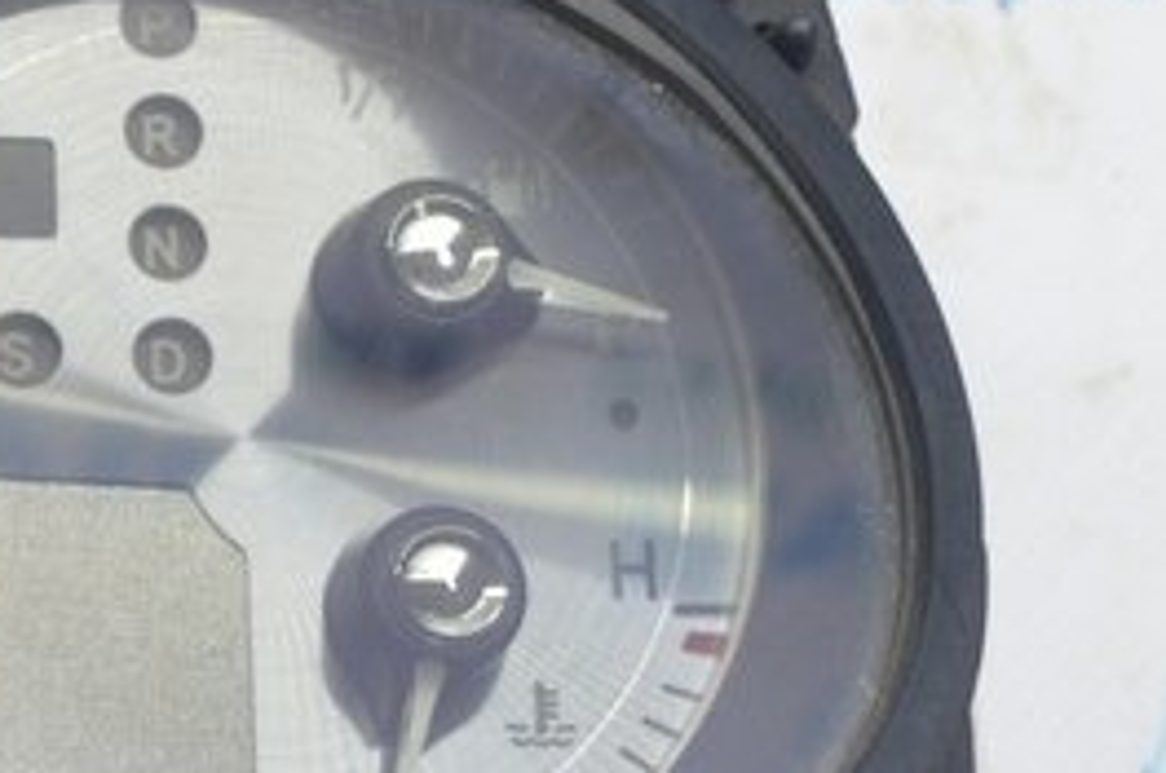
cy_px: 170
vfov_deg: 8.4
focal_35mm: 163
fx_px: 5270
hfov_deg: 11.5
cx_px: -1051
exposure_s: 1/15
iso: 400
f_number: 5.6
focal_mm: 28
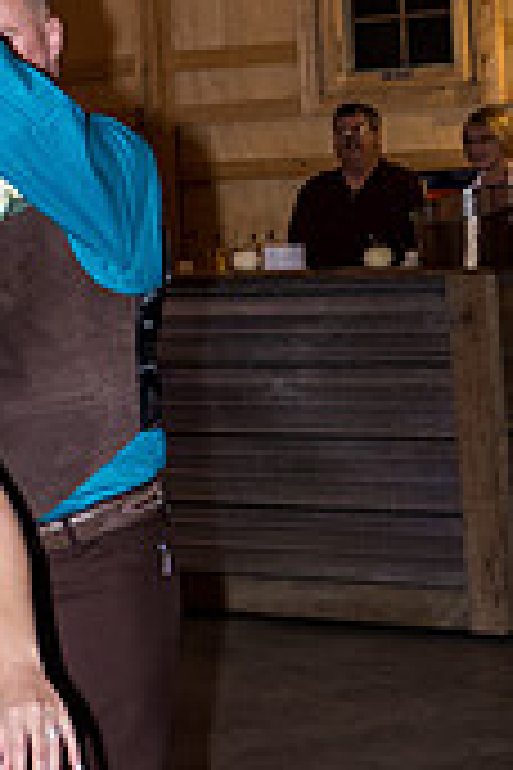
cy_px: 162
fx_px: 2244
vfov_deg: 19.3
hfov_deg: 12.6
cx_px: -158
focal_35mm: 105
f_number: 3.2
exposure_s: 1/200
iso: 1600
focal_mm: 26.5
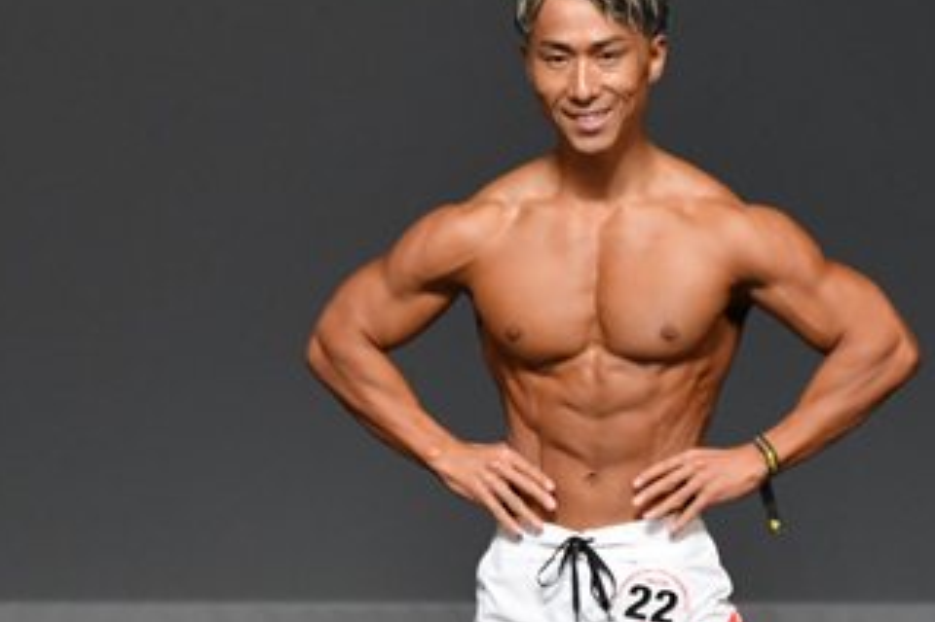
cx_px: 647
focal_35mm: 909
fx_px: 23596
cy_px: 572
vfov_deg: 1.5
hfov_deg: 2.3
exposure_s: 1/400
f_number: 5.6
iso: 2000
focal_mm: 250
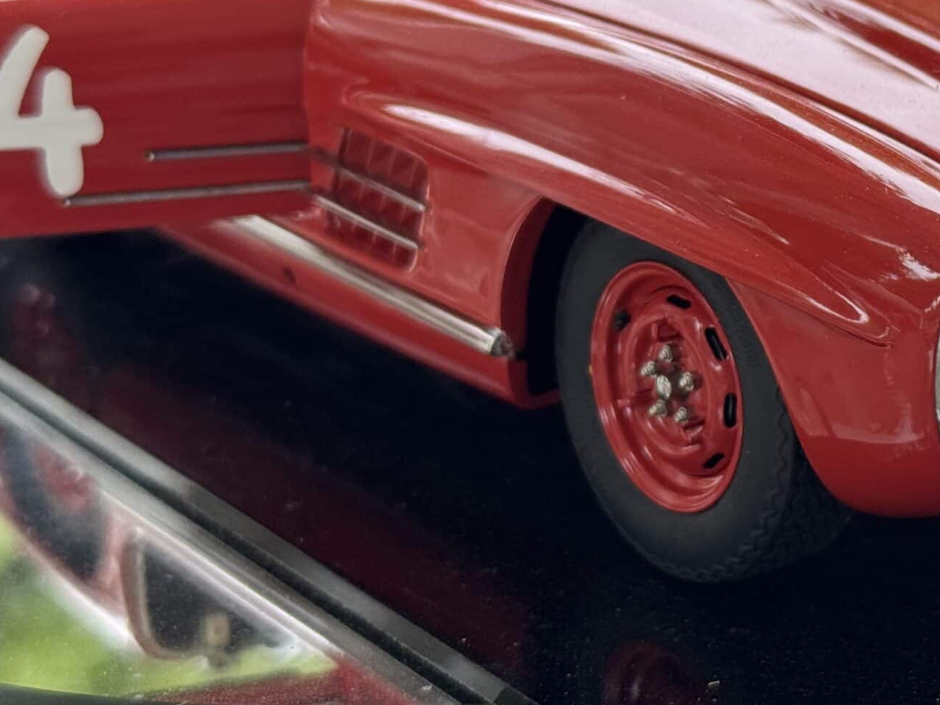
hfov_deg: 20.1
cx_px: 912
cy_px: 166
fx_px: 2580
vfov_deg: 15.5
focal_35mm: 95
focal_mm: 6.76
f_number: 1.78
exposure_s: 1/195
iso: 50
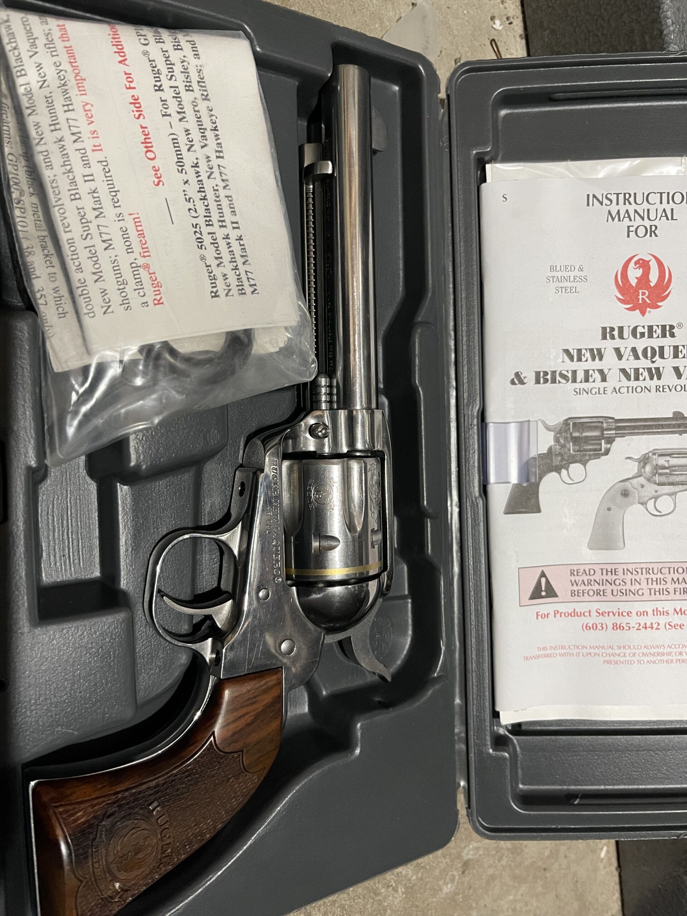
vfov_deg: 69.4
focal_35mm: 25
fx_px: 662
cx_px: 344
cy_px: 458
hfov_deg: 54.9
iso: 500
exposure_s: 1/40
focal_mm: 5.1
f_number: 1.6
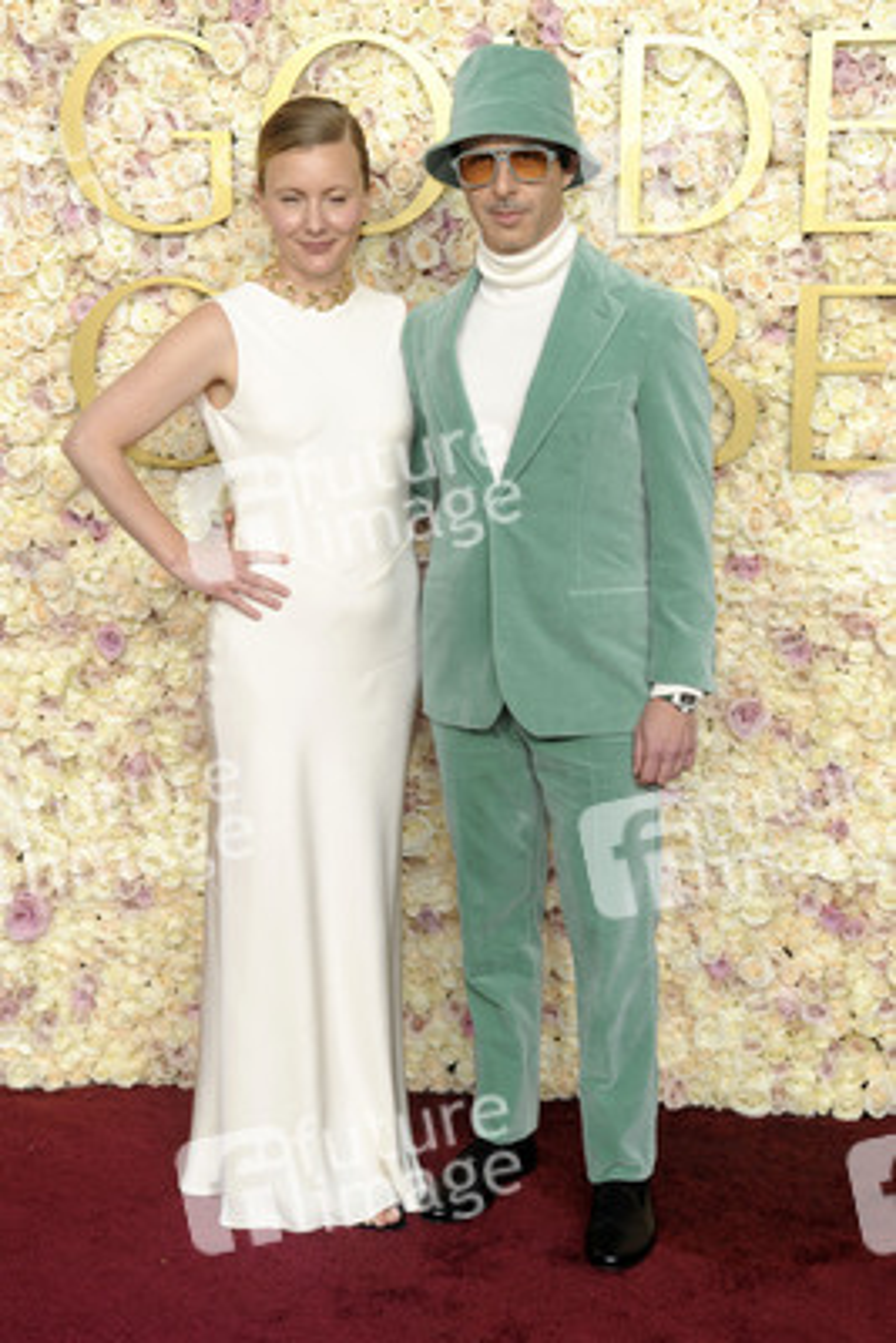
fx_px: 2462
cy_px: 672
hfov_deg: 20.6
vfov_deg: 30.5
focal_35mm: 66
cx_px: 448
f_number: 13
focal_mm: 66
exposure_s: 1/250
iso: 1000
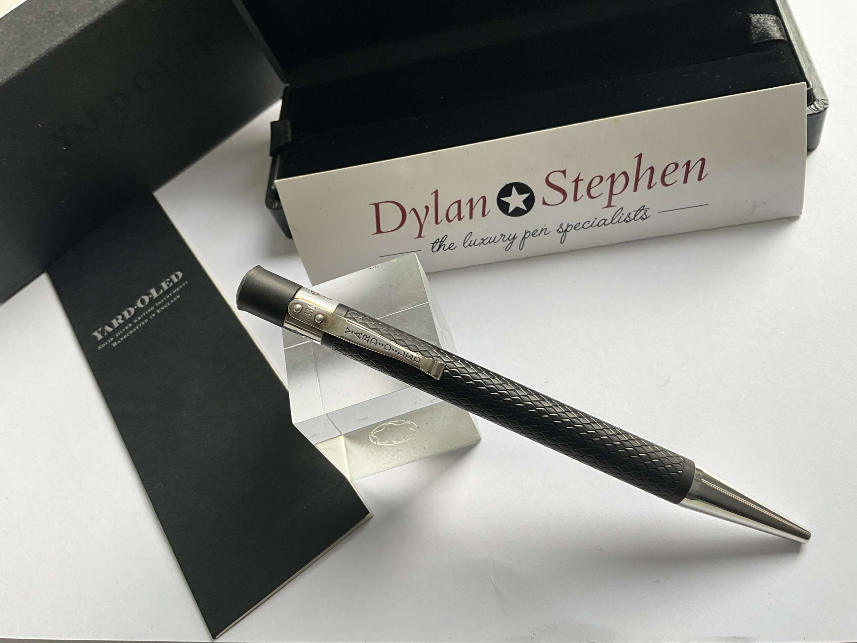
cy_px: 322
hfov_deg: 61.7
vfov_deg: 48.2
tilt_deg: -55.7
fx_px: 718
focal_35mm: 29
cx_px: 428
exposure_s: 1/122
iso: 25
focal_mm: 3
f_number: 1.8
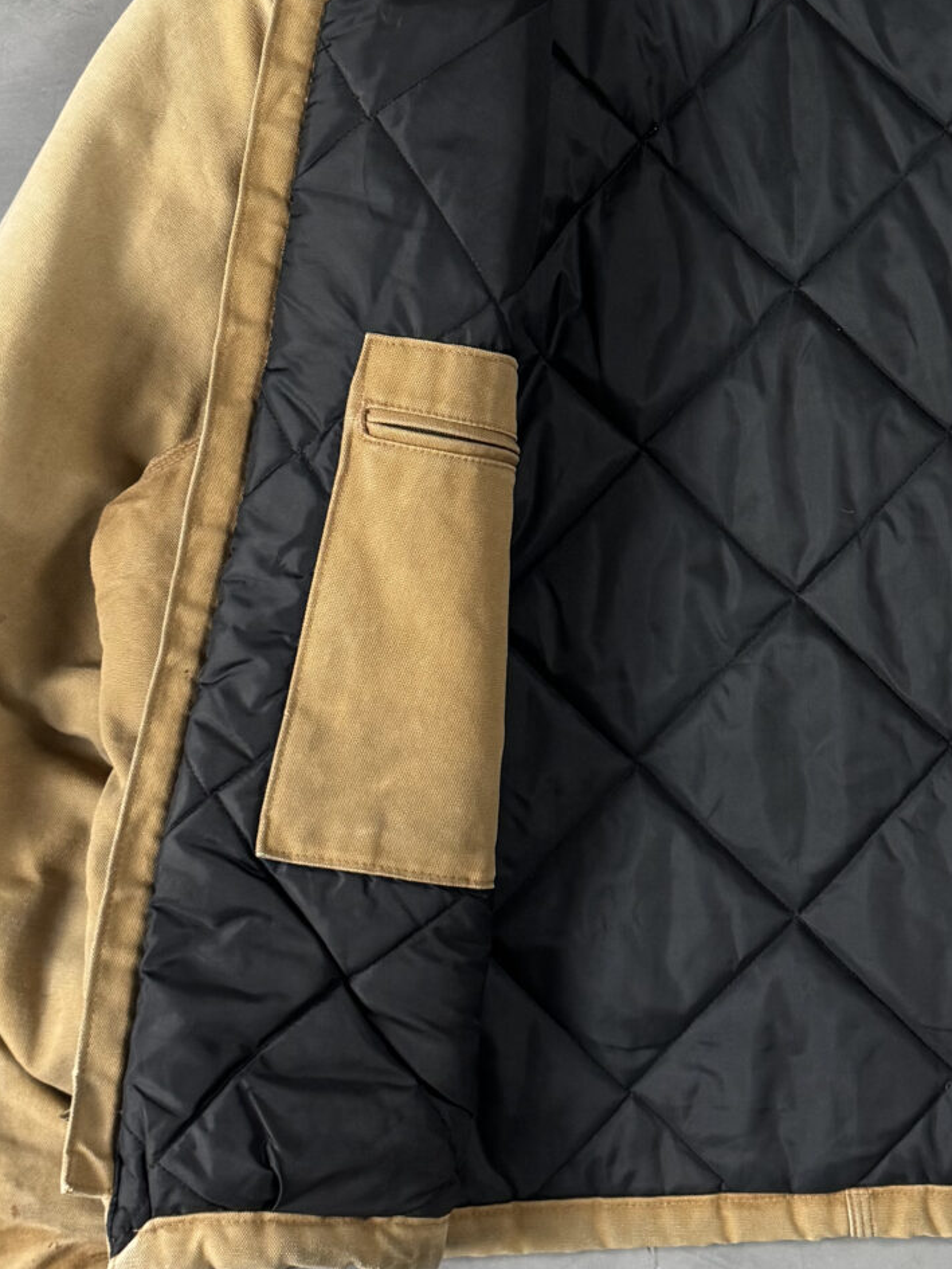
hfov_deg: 22.1
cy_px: 345
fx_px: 2383
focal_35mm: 65
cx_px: 837
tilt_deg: -82.1
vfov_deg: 29.4
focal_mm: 6.76
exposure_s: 1/60
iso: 250
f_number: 1.78
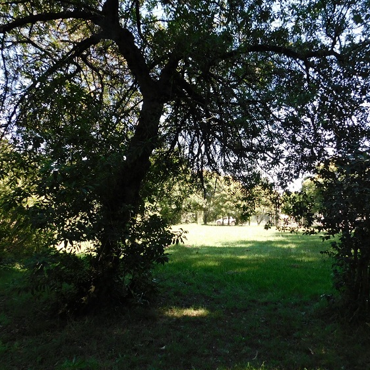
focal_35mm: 29
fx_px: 351
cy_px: 183
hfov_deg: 55.1
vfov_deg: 55.6
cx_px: 226
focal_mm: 4
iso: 125
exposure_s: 1/200
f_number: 3
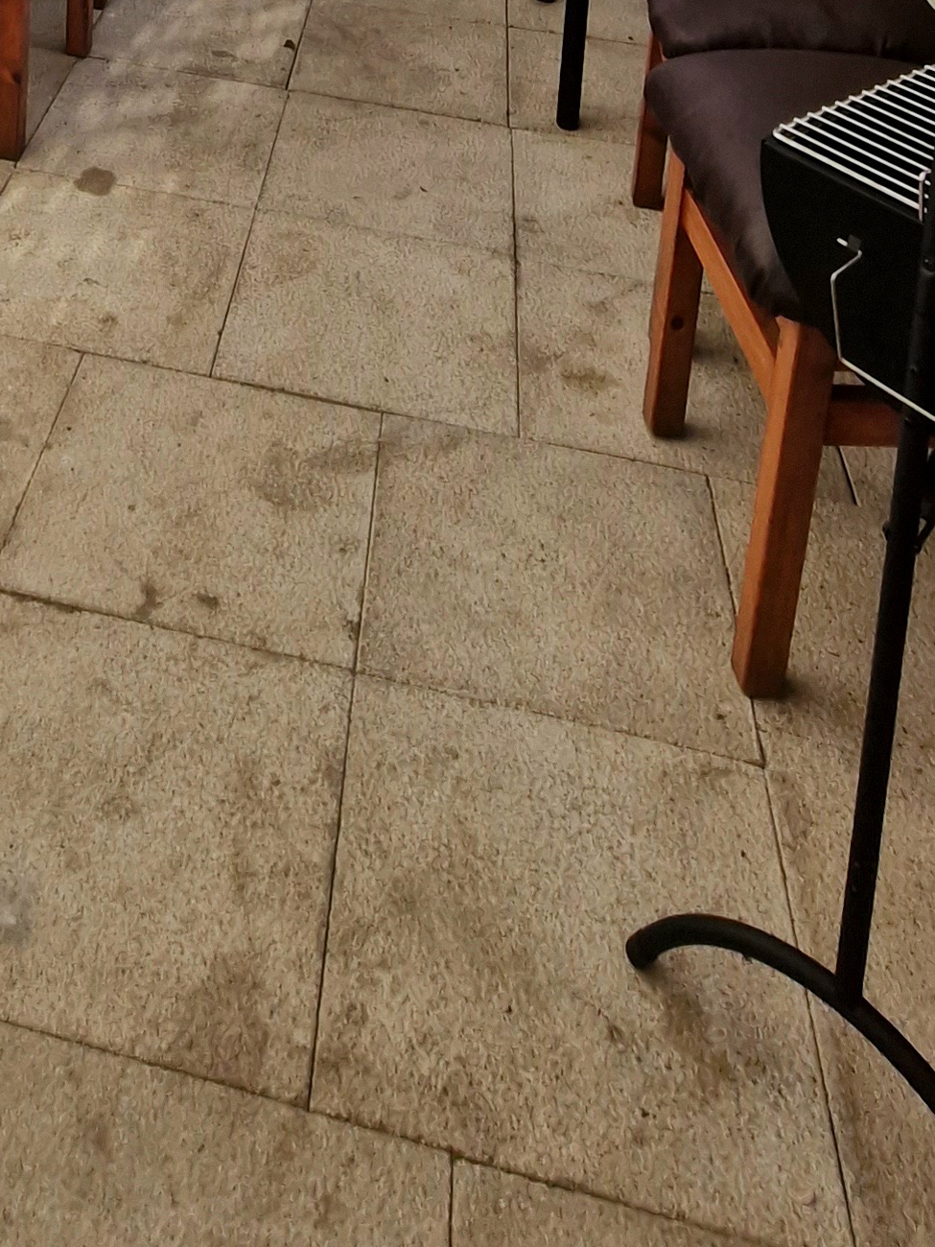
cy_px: -467
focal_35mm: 40
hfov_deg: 34.6
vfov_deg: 32.0
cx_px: 158
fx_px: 1441
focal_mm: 1.74
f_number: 2.2
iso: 50
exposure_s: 1/909
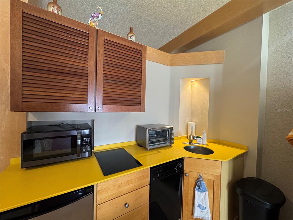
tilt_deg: -0.8
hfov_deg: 102.1
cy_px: 110
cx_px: 146
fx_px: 119
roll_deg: -1.4
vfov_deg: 85.7
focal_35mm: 14
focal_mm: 2.22
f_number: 2.2
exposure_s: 1/60
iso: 160
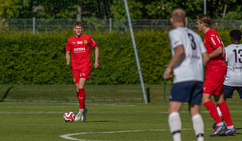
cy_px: 102
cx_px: 90
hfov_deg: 3.2
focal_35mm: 664
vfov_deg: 1.9
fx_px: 4297
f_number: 3.2
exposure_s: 1/2000
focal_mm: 300
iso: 110
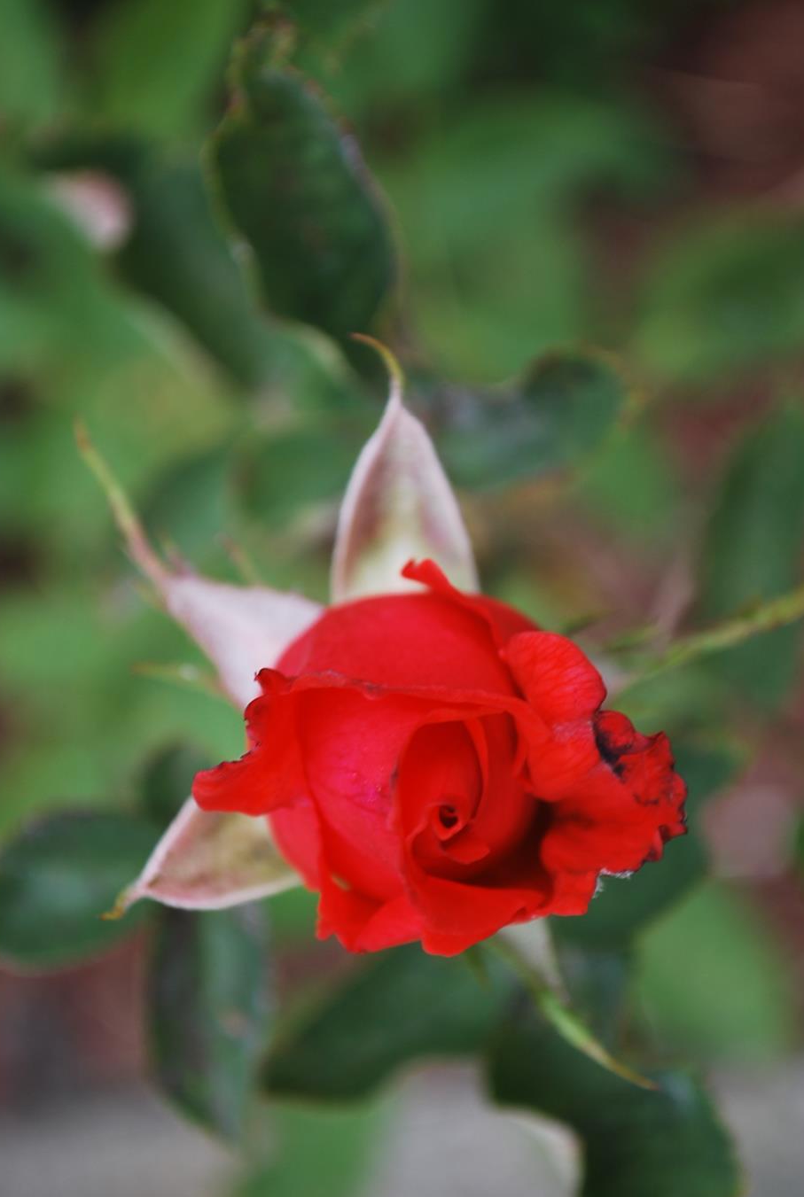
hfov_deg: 15.0
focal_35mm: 92
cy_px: 649
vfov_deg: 22.2
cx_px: 410
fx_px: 3052
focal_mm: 55
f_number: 6.3
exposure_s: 1/160
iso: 100
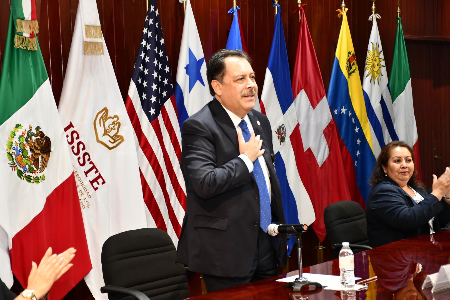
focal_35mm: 78
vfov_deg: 17.5
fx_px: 975
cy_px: 150
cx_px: 225
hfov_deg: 26.0
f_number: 4.8
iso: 1600
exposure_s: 1/60
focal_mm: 52
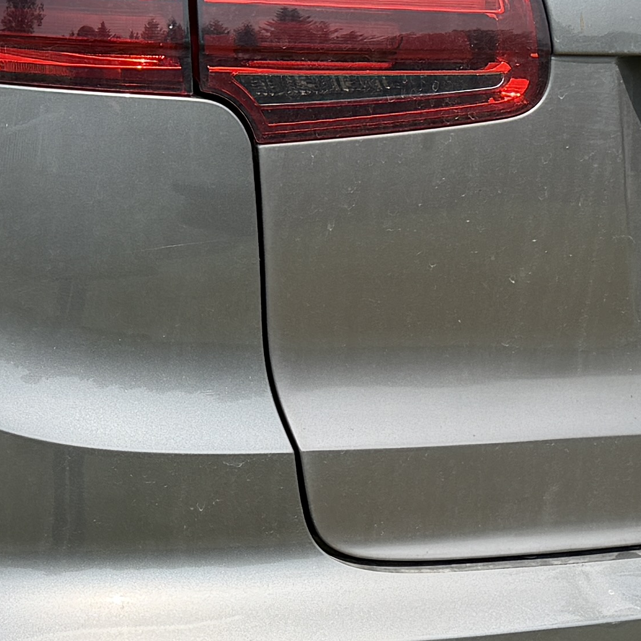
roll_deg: -2.4
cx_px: 66
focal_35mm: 109
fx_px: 2284
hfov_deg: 15.8
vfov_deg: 16.0
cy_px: 291
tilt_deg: -8.8
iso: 80
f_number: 1.78
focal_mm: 6.76
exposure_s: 1/2445
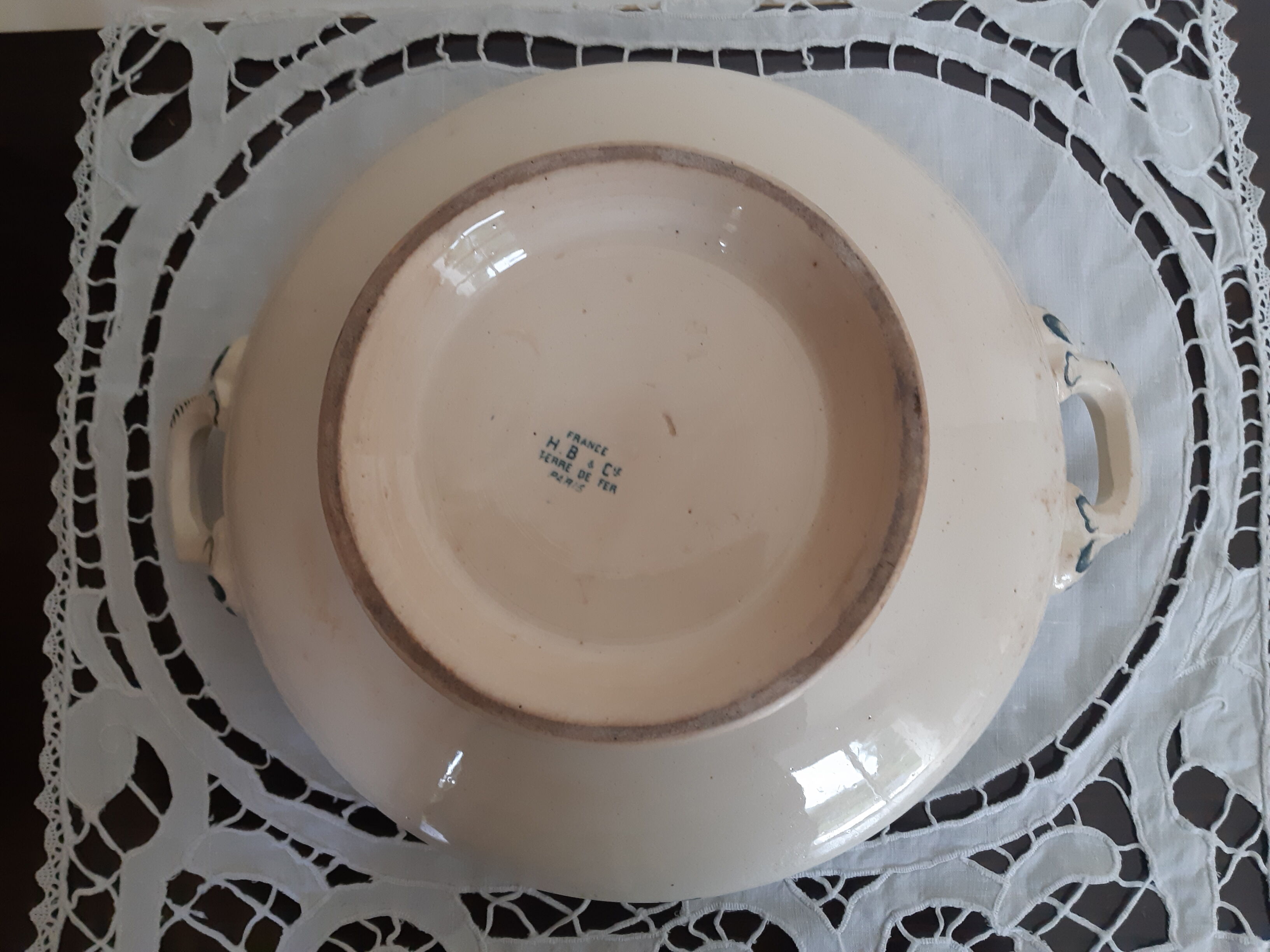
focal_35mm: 26
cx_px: 635
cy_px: 476
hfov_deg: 67.3
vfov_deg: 53.1
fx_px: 954
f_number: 1.7
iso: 200
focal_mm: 3.93
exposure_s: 1/50
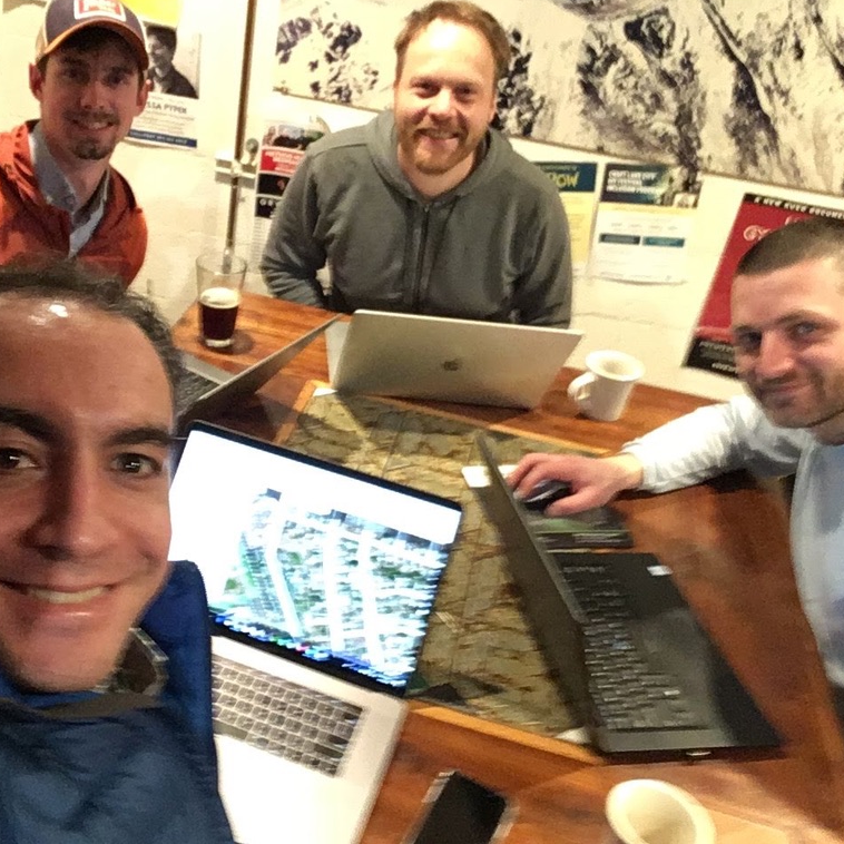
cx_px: 305
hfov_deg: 44.5
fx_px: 1021
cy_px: 418
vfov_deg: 44.9
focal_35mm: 37
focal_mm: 2.15
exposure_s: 1/24
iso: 400
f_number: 2.4
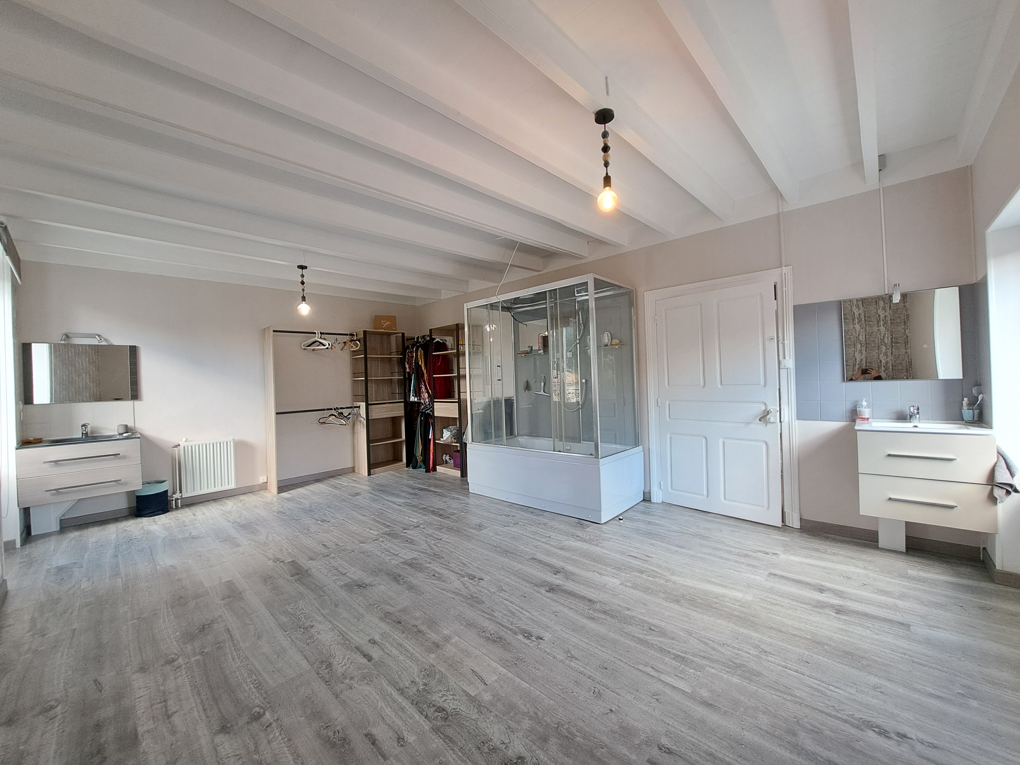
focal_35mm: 13
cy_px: 382
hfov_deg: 106.2
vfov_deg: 89.9
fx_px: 383
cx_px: 510
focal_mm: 1.74
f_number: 2.2
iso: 80
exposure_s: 1/50
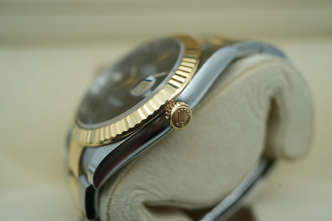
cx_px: 166
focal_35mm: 35
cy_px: 110
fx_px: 323
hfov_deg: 54.4
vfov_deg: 37.9
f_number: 5
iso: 400
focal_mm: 35
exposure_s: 1/250
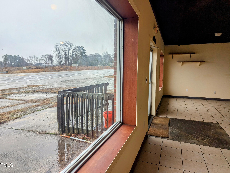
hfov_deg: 71.5
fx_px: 160
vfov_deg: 56.9
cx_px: 115
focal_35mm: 24
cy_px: 86
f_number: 1.85
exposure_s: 1/135
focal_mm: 6.81
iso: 43
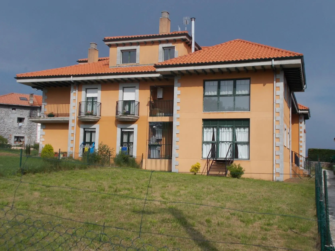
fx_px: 426
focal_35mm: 44
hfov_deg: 42.9
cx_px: 168
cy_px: 126
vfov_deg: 32.9
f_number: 10.6
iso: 80
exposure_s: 1/160
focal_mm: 7.9
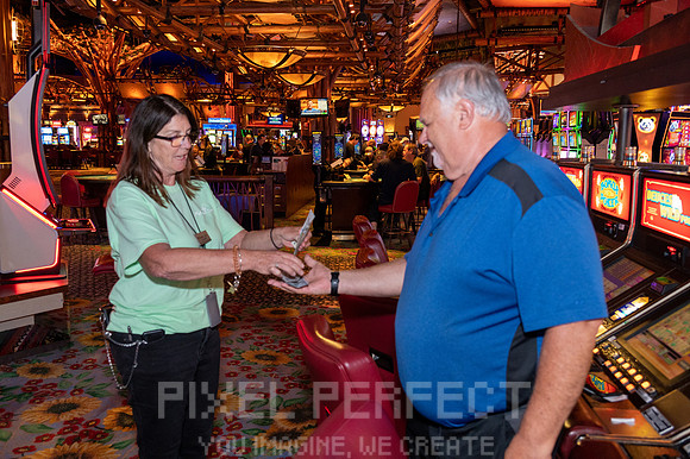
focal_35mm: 32
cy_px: 230
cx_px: 345
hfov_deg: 58.0
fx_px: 623
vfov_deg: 40.5
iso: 5000
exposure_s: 1/60
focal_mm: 32.5
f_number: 4.8
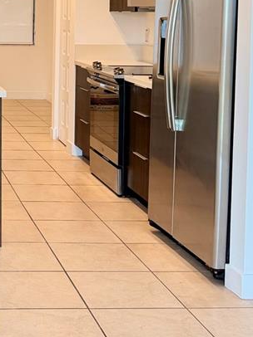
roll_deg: -0.4
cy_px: 40
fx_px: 693
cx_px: -72
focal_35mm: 71
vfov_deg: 26.6
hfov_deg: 19.2
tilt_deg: -3.0
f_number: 1.78
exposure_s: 1/60
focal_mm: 6.76
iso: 160
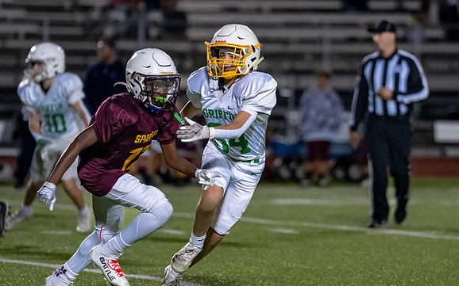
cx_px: 254
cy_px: 116
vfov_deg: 3.6
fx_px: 4615
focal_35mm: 369
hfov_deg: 5.7
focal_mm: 200
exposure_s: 1/1250
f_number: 2.8
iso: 4000
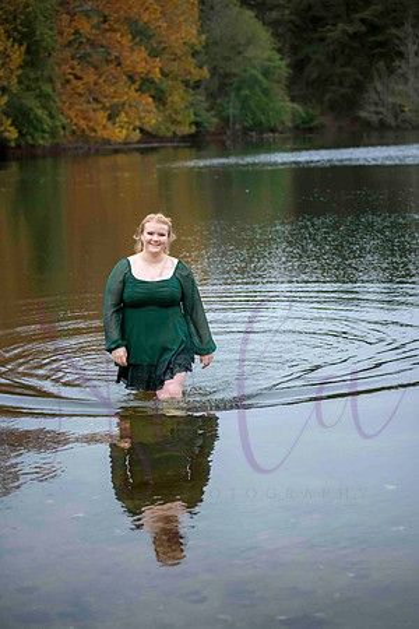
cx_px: 210
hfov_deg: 15.9
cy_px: 314
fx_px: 1501
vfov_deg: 23.6
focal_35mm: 86
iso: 1600
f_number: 4
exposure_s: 1/320
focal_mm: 86
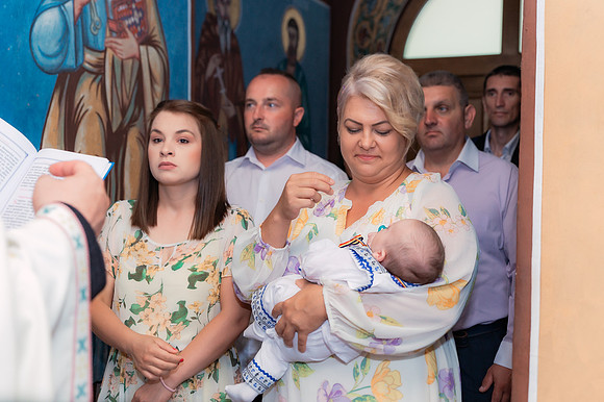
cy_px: 202
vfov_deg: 27.8
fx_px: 812
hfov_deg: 40.8
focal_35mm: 48
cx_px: 315
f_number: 3.5
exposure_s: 1/250
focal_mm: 45
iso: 2000
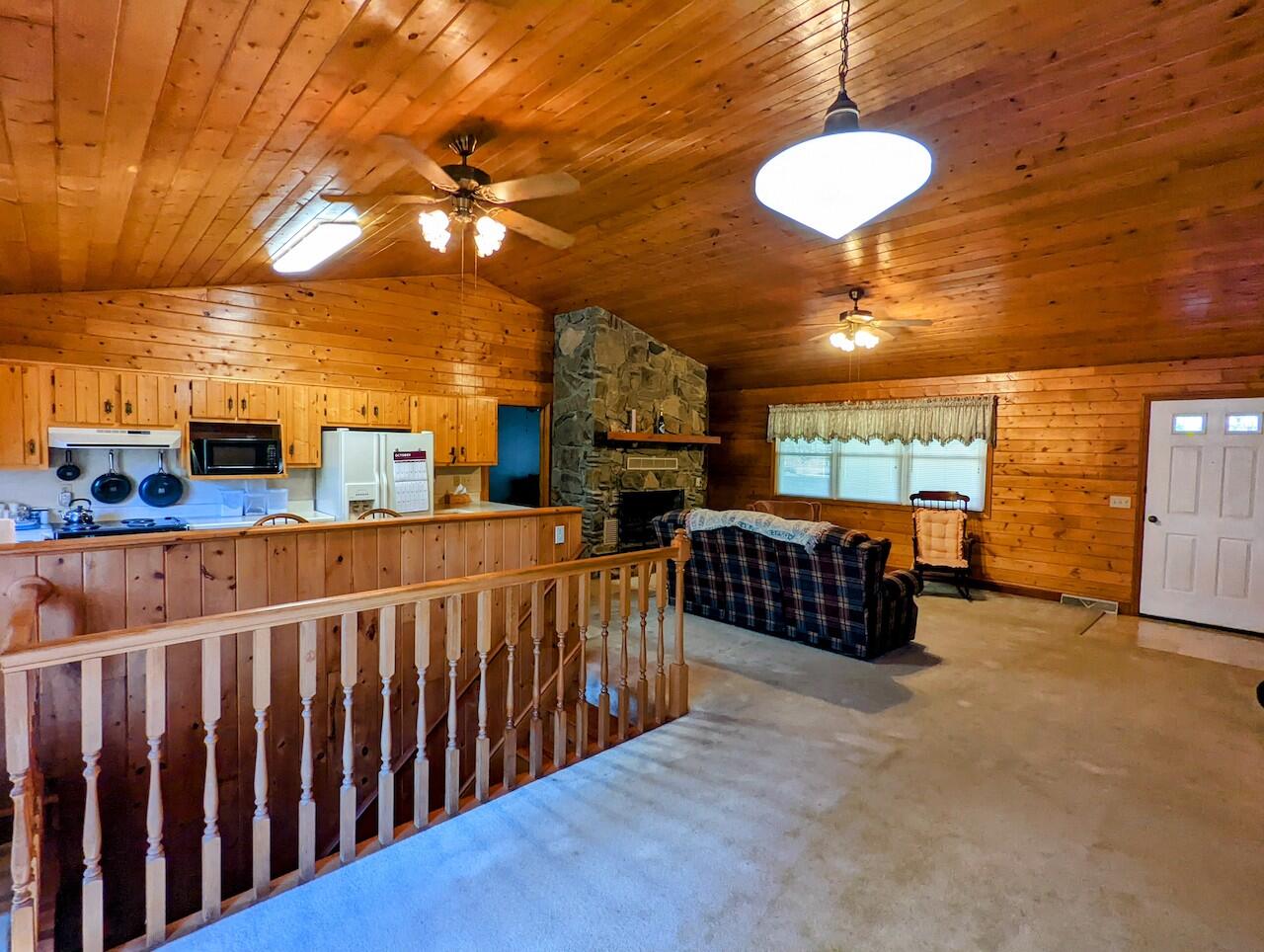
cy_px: 476
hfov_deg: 94.4
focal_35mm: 16
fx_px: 585
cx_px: 632
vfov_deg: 78.3
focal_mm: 2.35
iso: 290
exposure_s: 1/120
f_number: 2.2
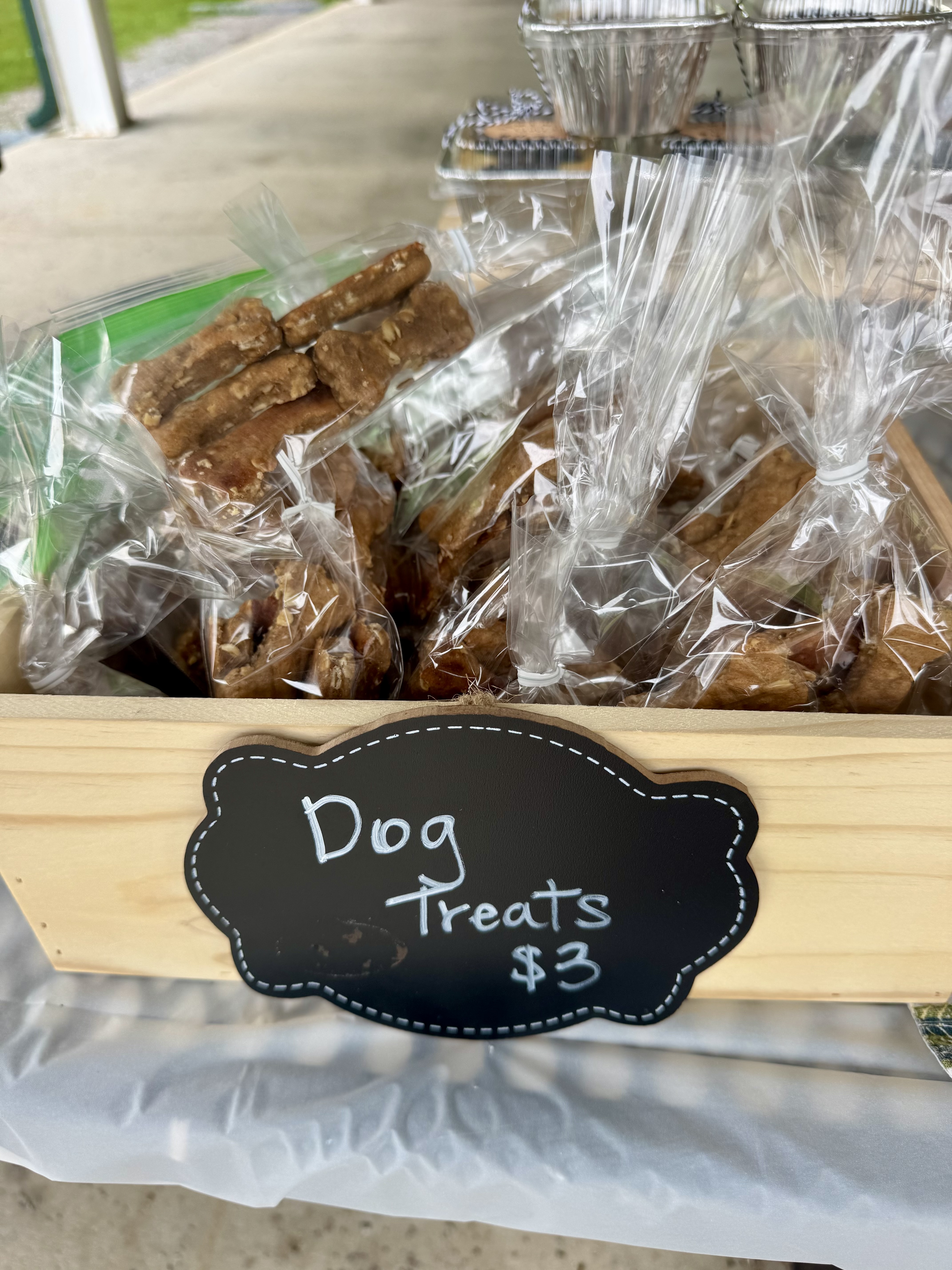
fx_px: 880
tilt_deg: -37.8
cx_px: 476
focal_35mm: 24
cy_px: 635
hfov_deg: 56.8
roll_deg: +2.3
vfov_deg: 71.6
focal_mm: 6.76
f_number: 1.78
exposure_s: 1/387
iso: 80
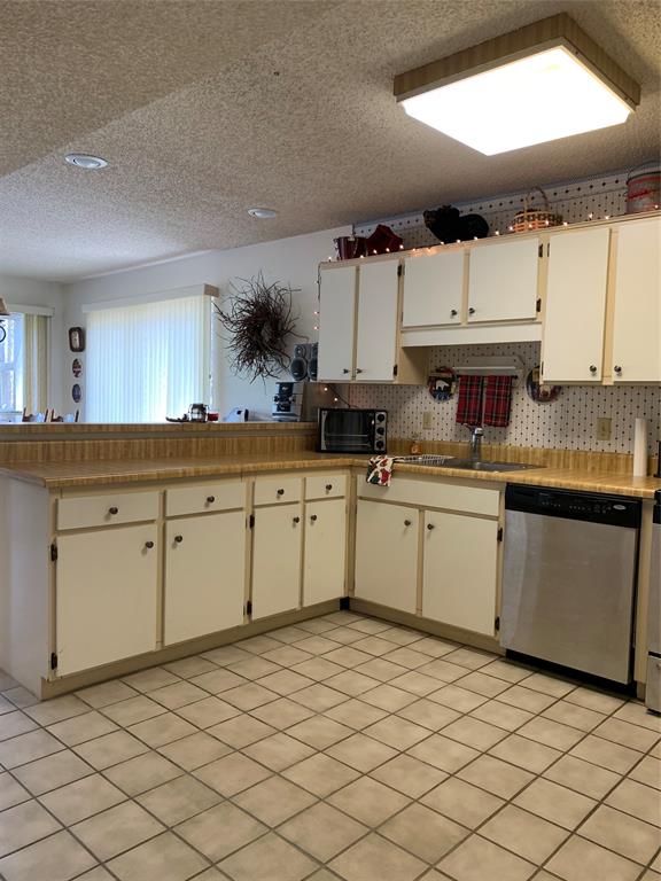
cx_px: 330
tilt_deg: -3.4
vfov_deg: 67.3
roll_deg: -1.4
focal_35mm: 26
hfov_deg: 53.1
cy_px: 440
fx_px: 662
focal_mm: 4.25
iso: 125
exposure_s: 1/60
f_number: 1.8
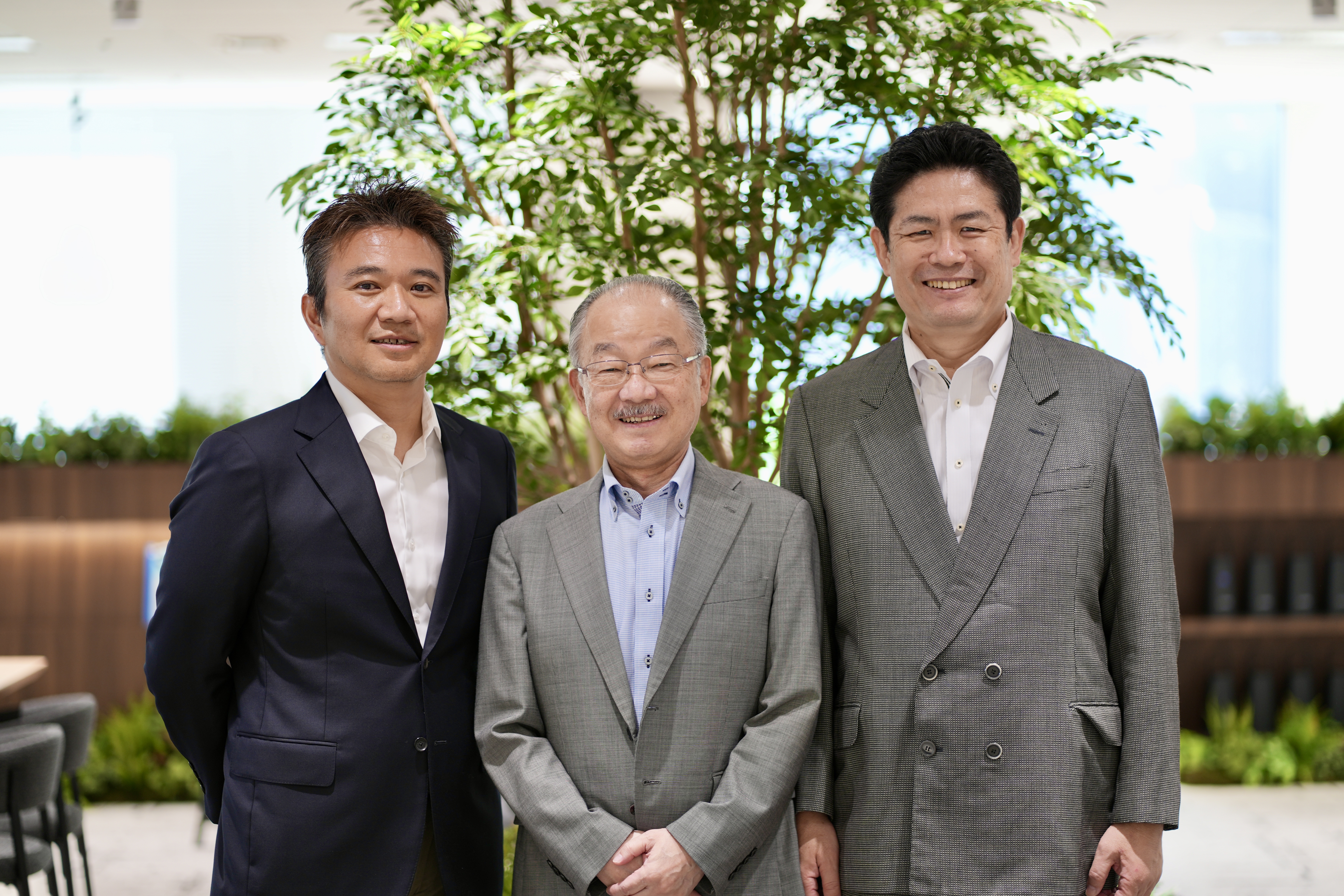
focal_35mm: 85
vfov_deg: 16.1
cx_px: 672
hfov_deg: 23.9
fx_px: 3173
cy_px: 448
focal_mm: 85
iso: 160
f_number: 1.8
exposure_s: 1/100
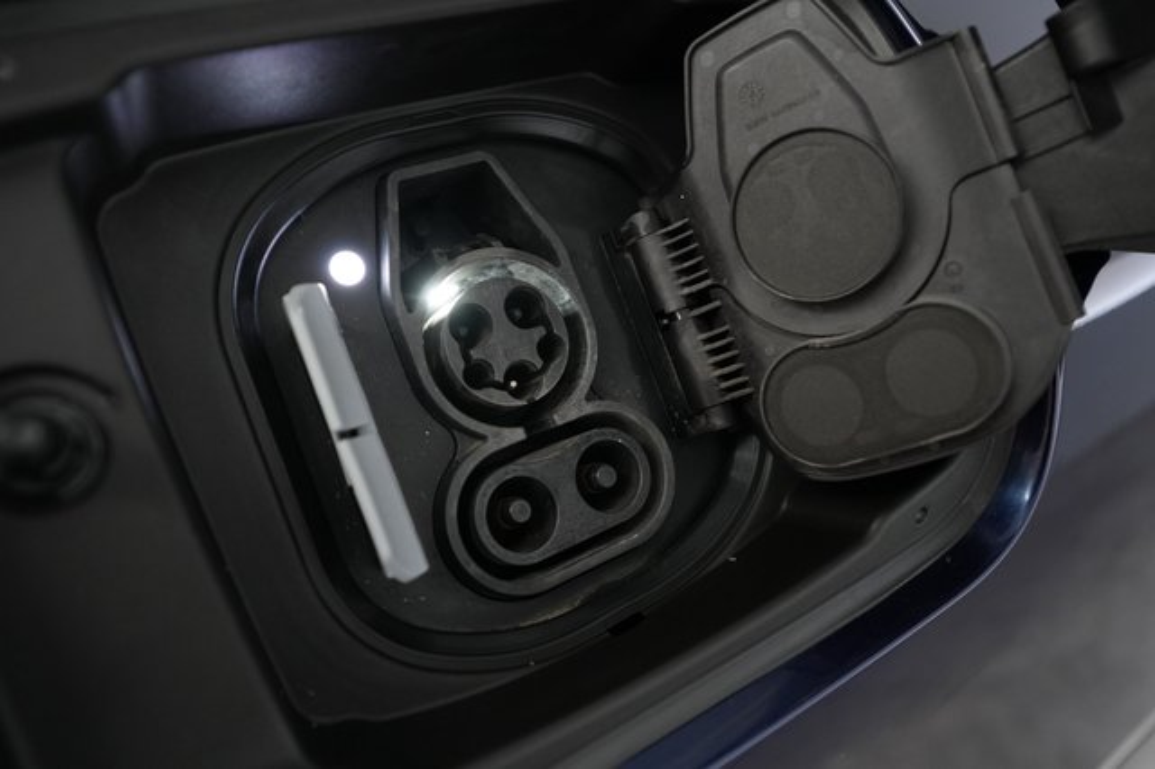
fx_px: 898
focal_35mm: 28
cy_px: 384
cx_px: 578
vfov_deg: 46.4
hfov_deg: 65.5
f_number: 4
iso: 2500
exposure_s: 1/60
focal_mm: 28
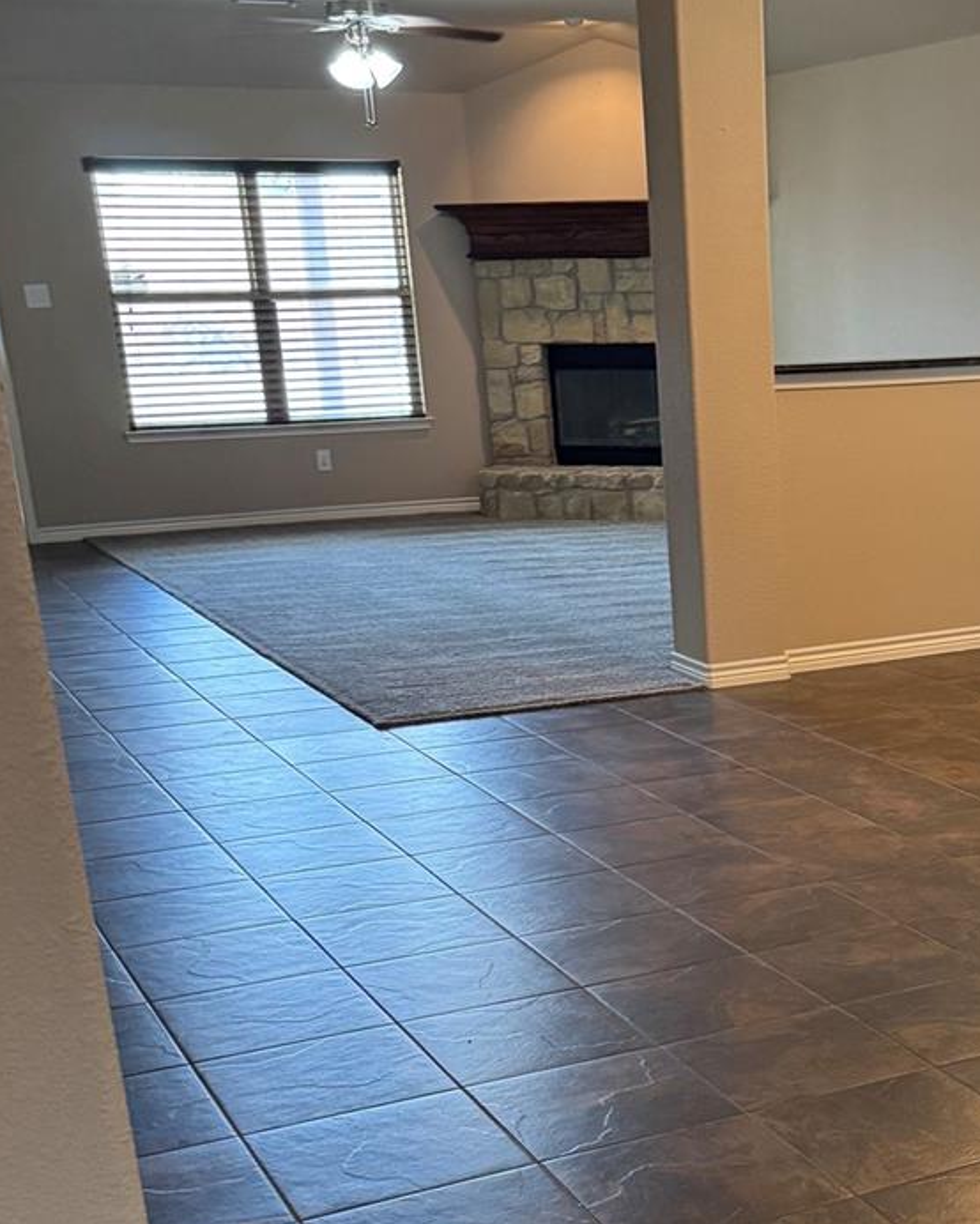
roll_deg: +3.2
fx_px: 1884
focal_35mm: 52
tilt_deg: -21.6
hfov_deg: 28.0
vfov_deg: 34.6
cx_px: 890
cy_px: 1015
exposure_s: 1/60
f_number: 1.78
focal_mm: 6.76
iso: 500
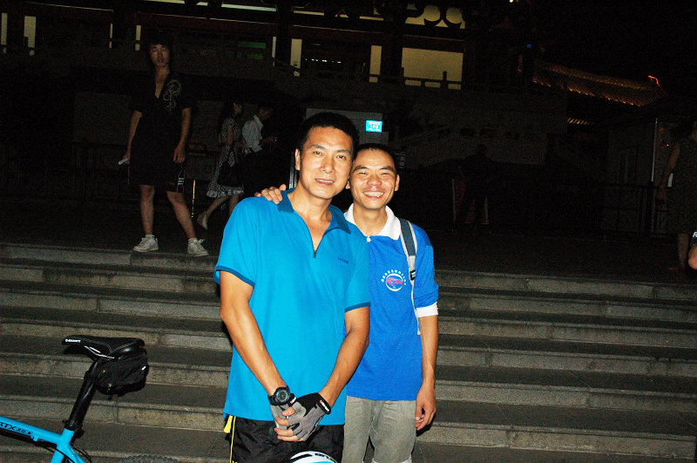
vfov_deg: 36.8
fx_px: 696
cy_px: 232
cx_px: 348
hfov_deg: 53.2
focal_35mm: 36
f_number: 8
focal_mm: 24
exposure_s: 1/60
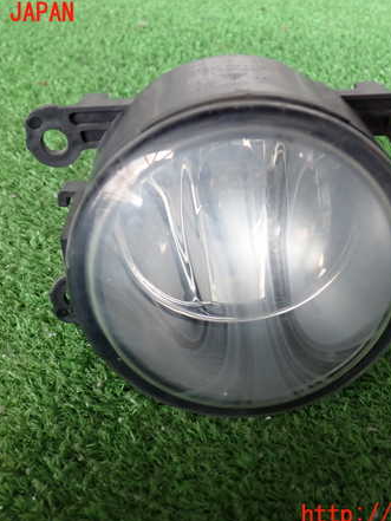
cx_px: 214
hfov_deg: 29.7
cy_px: 265
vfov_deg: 38.9
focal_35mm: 49
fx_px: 738
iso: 250
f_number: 2.5
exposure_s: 1/50
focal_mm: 6.37
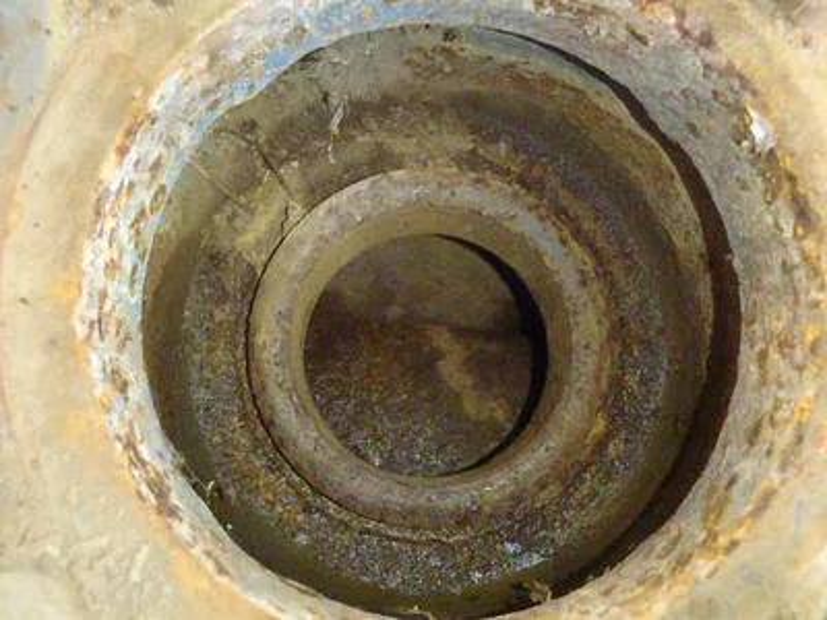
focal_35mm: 37
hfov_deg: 50.1
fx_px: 884
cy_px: 310
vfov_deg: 38.7
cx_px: 414
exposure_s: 1/15
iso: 2500
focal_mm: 6.64
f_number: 4.7
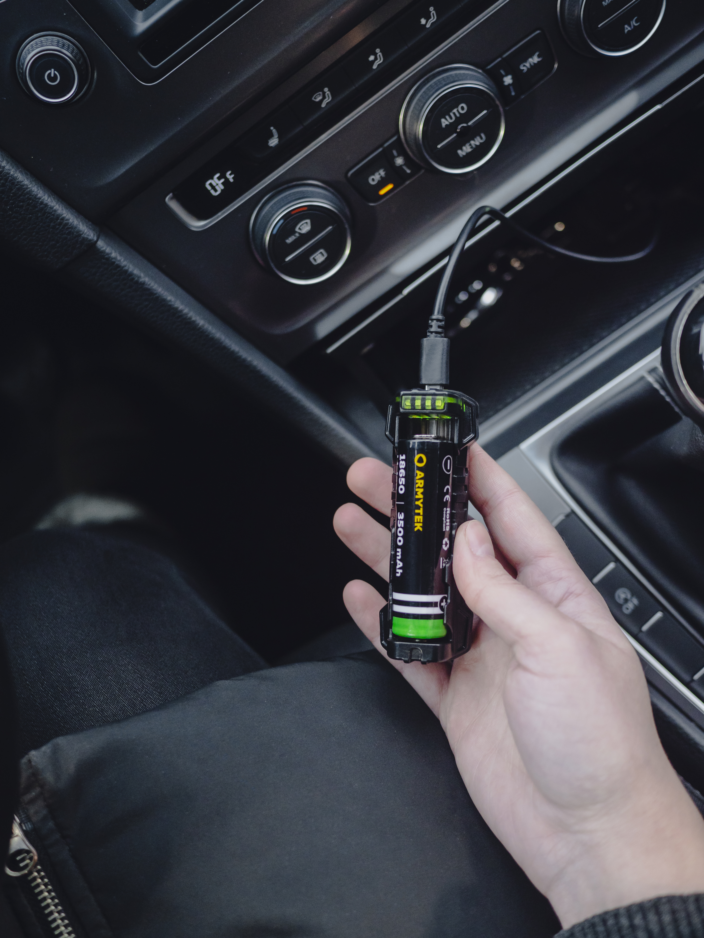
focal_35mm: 40
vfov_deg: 46.8
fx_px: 1085
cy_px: 469
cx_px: 352
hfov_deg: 36.0
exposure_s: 1/400
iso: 400
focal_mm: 20
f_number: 2
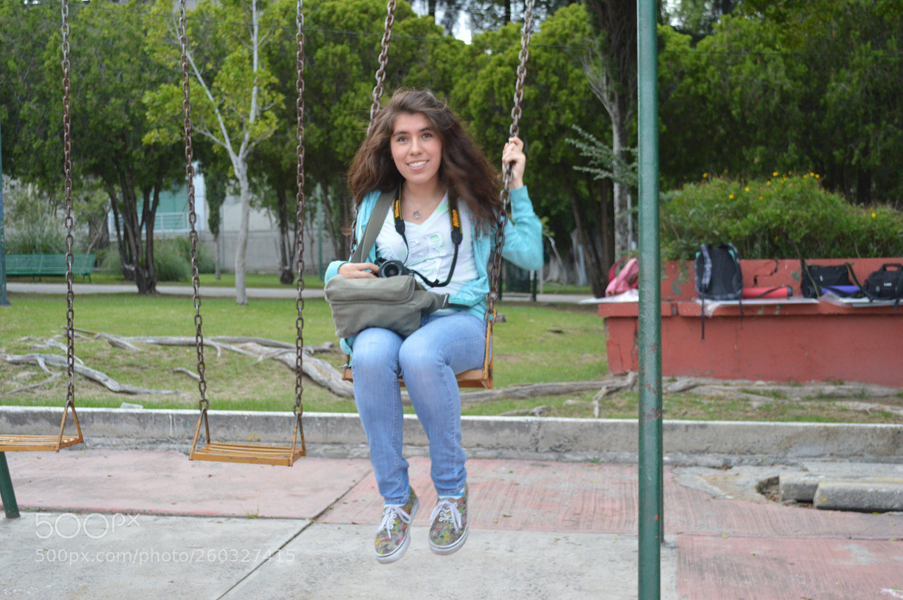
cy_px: 300
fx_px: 1203
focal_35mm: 48
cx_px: 452
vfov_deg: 28.0
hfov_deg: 41.1
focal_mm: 32
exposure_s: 1/30
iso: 800
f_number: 4.8
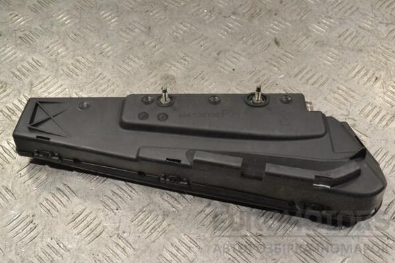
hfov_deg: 44.0
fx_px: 488
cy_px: 131
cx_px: 200
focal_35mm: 45
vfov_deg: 30.2
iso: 3200
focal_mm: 29
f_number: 9
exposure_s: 1/320
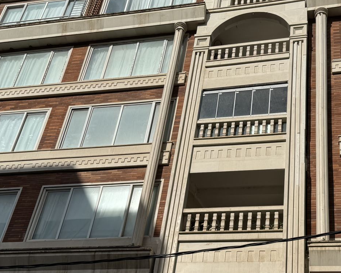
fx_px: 605
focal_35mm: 60
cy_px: 191
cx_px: 201
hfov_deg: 31.4
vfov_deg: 25.2
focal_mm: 6.76
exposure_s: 1/12346
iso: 80
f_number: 1.78
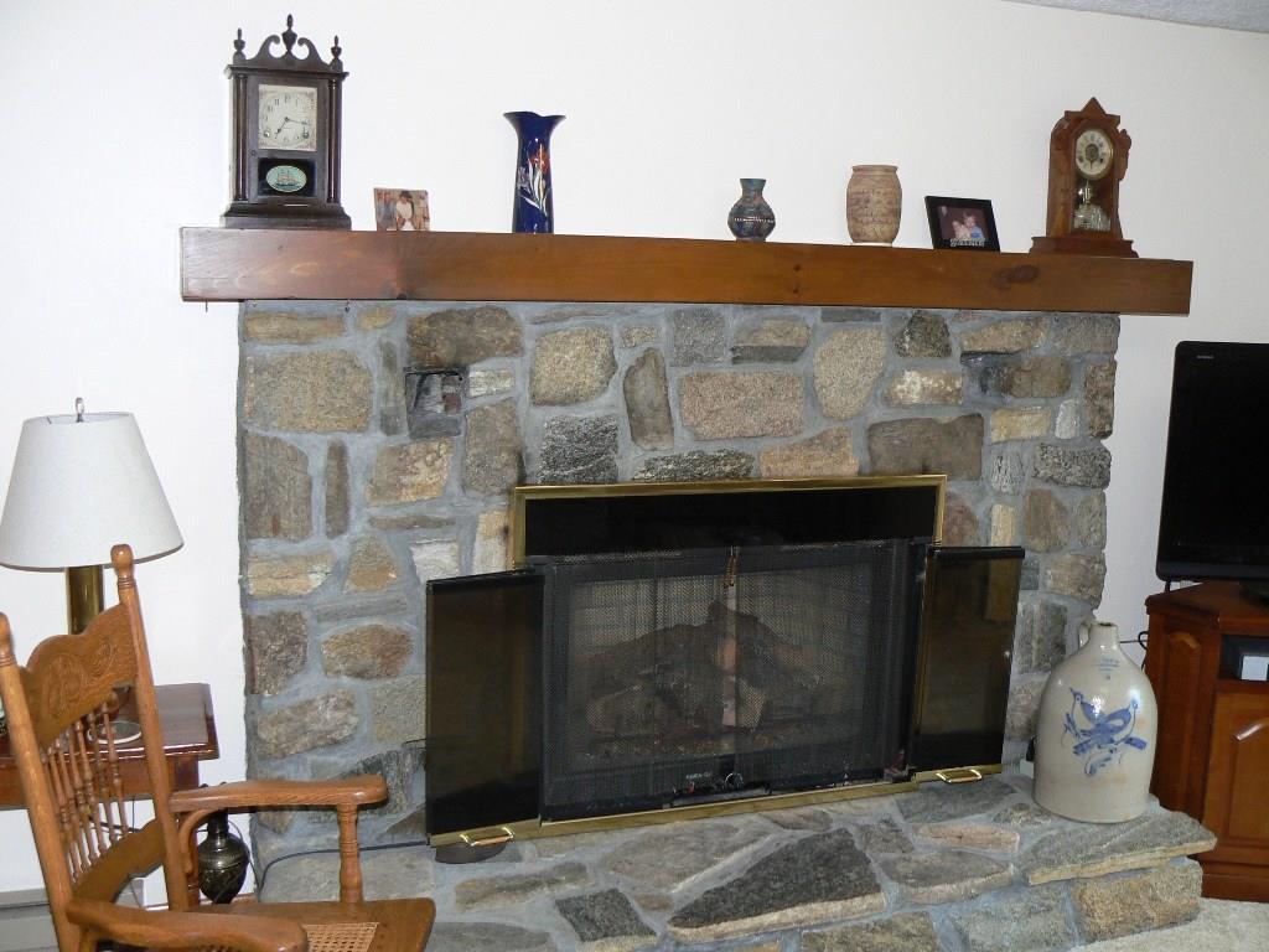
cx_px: 634
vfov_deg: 39.7
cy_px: 476
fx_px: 1320
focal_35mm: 36
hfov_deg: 51.4
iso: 160
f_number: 2.8
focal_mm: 6
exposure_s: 1/30
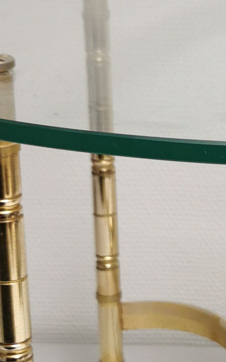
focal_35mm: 119
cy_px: 200
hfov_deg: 10.7
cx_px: 309
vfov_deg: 17.5
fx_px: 1173
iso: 125
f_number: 1.8
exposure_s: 1/50
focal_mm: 5.58
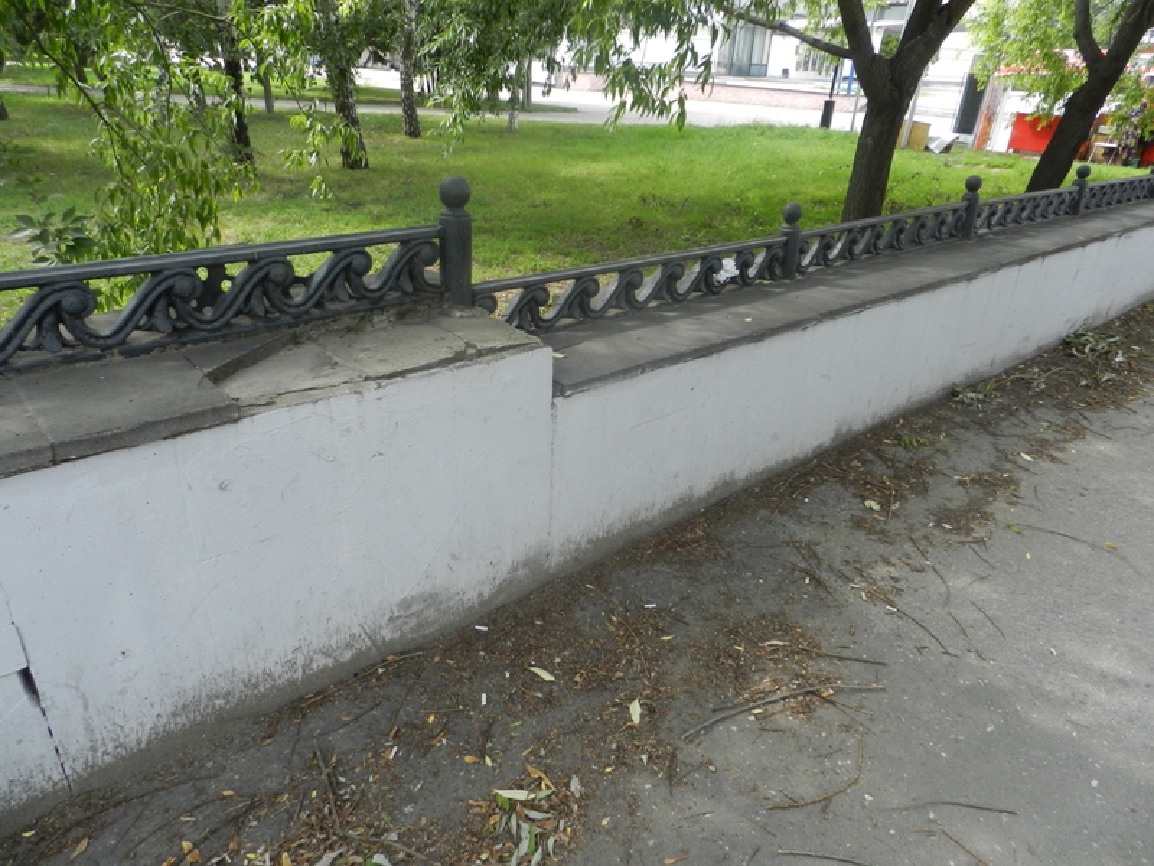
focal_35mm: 23
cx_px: 577
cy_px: 433
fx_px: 767
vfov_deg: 58.9
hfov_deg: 73.9
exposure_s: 1/250
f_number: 3.4
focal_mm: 4
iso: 160
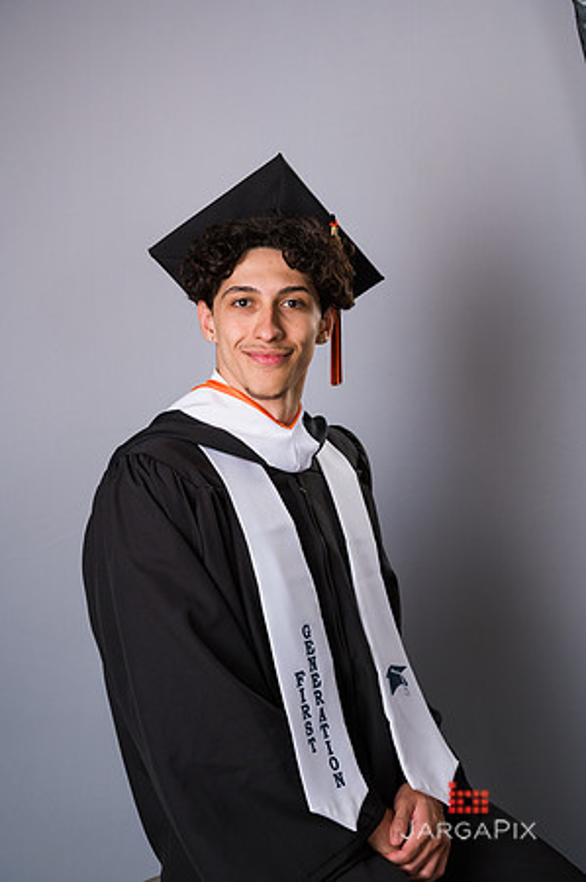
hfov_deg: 15.2
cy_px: 441
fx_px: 2202
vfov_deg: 22.6
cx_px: 293
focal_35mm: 90
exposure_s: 1/200
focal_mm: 90
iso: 800
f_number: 8
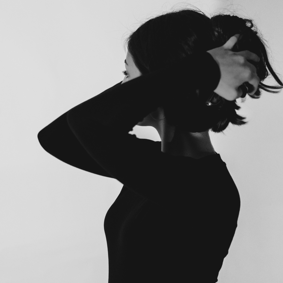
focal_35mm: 68
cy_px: 142
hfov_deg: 25.4
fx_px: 629
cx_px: 142
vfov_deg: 25.4
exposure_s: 1/180
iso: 1600
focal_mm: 35
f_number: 2
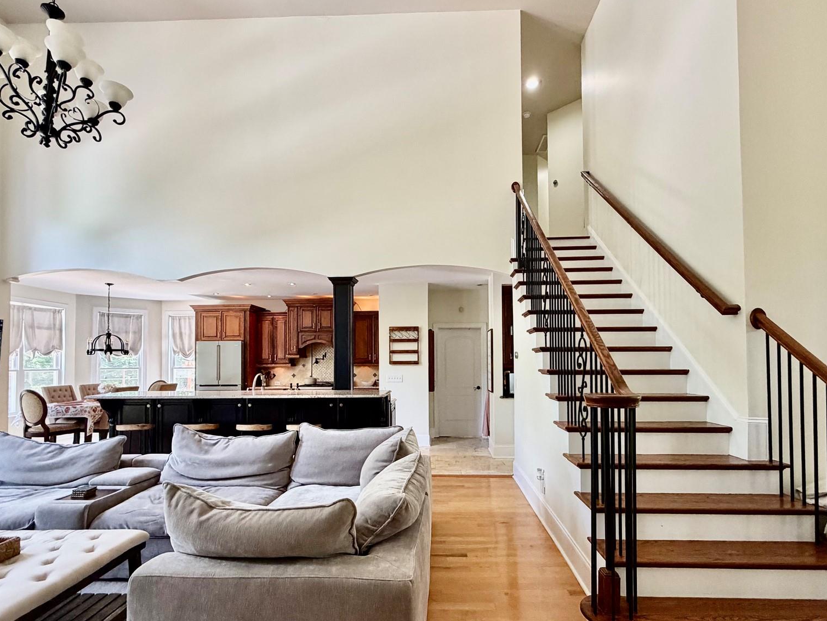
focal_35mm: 19
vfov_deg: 68.4
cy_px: 348
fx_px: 454
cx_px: 427
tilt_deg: +2.3
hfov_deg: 84.6
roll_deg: +0.9
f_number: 2.2
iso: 320
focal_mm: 2.22
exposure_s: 1/121
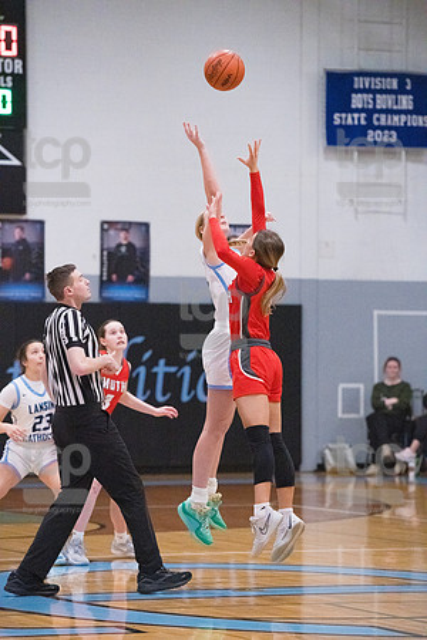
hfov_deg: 8.6
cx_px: 214
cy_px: 320
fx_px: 2846
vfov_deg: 12.8
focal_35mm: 160
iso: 8000
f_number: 4
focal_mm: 160
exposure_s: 1/1600
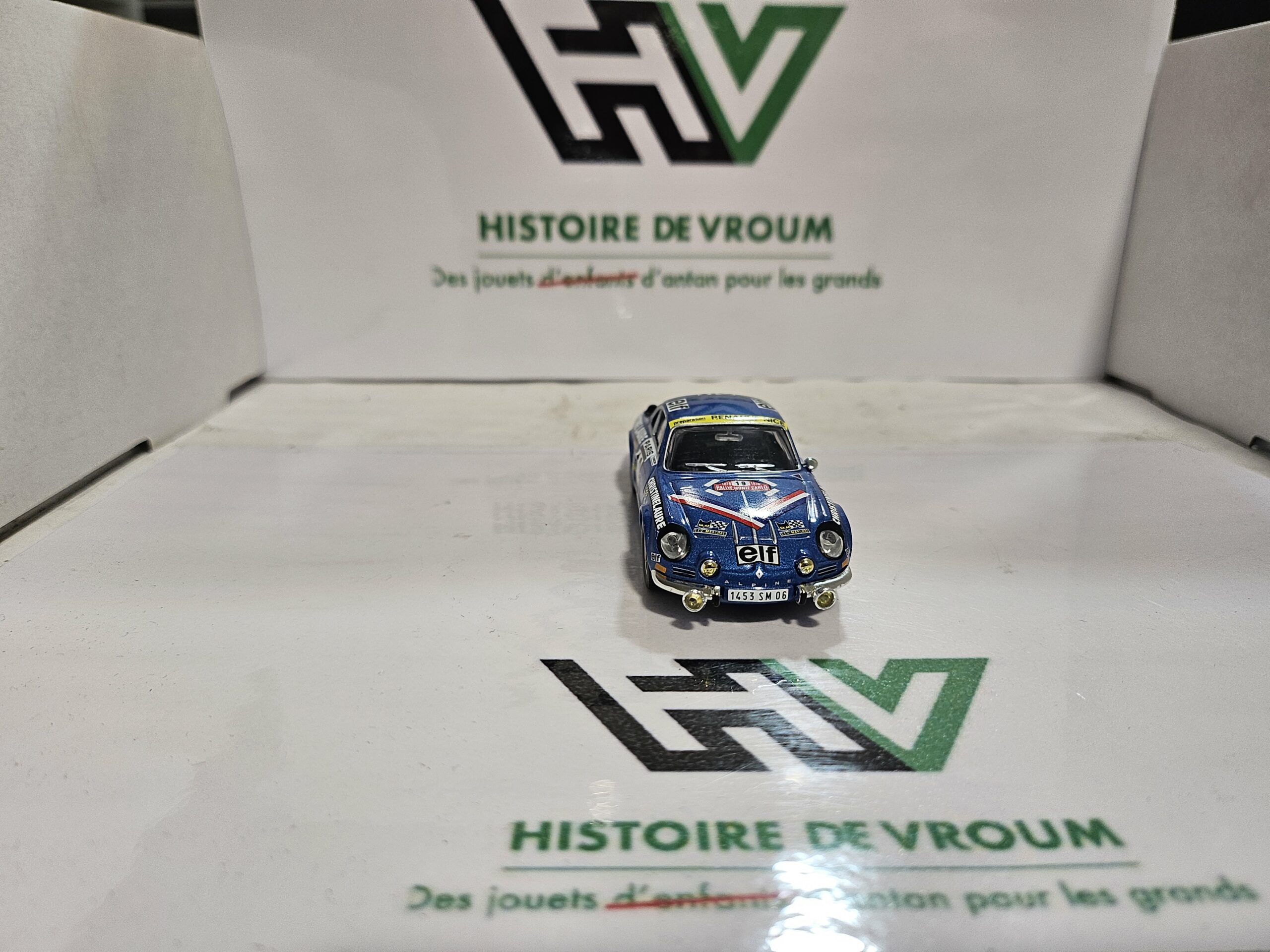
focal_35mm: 24
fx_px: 881
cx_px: 635
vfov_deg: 56.8
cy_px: 476
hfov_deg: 71.6
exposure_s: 1/100
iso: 100
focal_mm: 5
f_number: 1.8
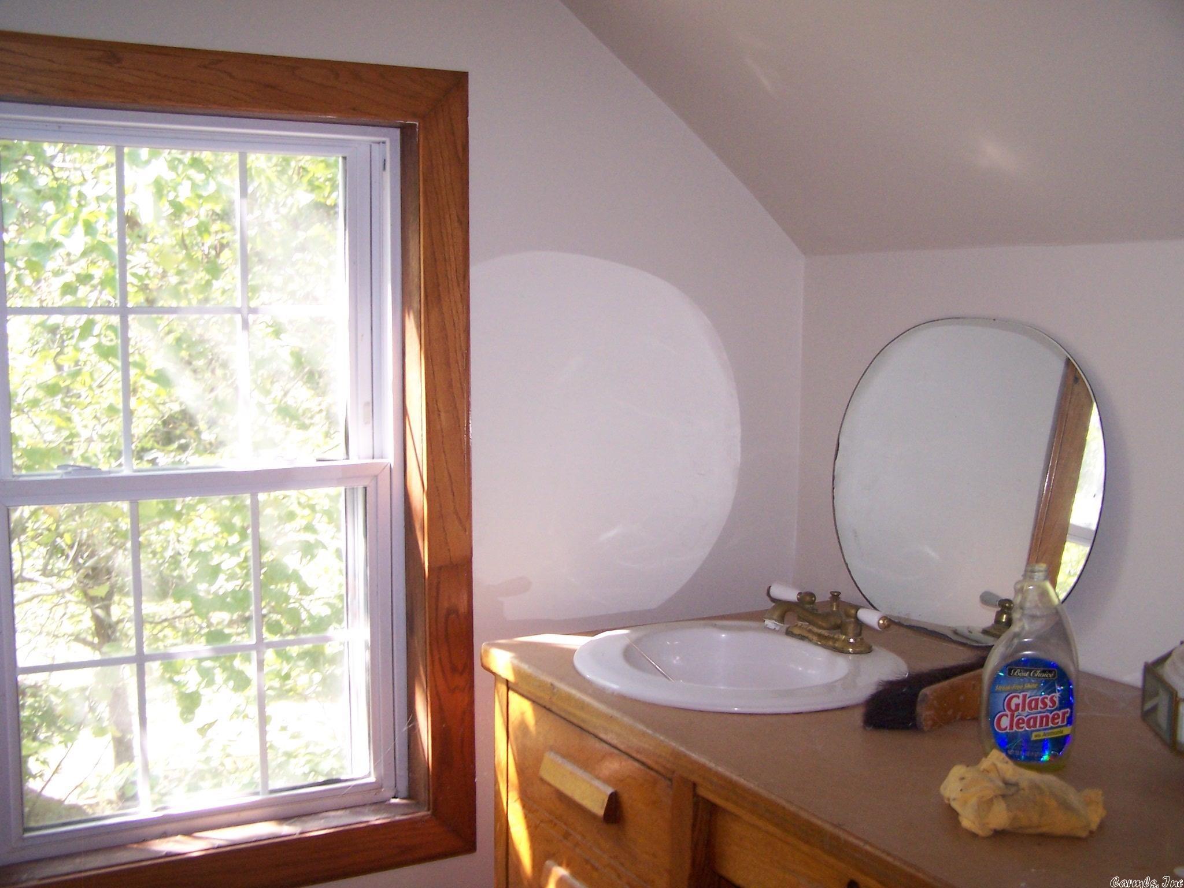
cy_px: 444
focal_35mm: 38
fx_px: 1300
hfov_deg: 49.0
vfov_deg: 37.7
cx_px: 592
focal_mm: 6.3
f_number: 2.8
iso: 140
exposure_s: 1/60
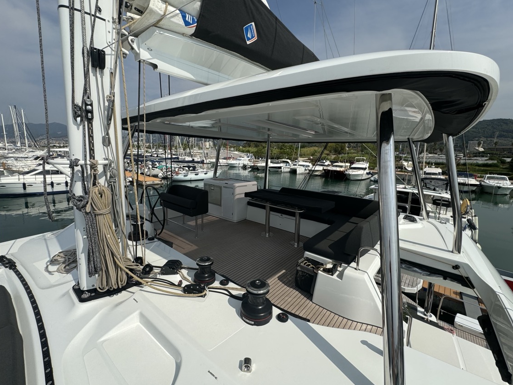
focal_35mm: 15
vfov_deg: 81.7
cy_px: 184
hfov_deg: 98.2
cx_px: 257
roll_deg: -1.8
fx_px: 222
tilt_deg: -8.2
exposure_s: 1/2674
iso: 50
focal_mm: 2.22
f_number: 2.2
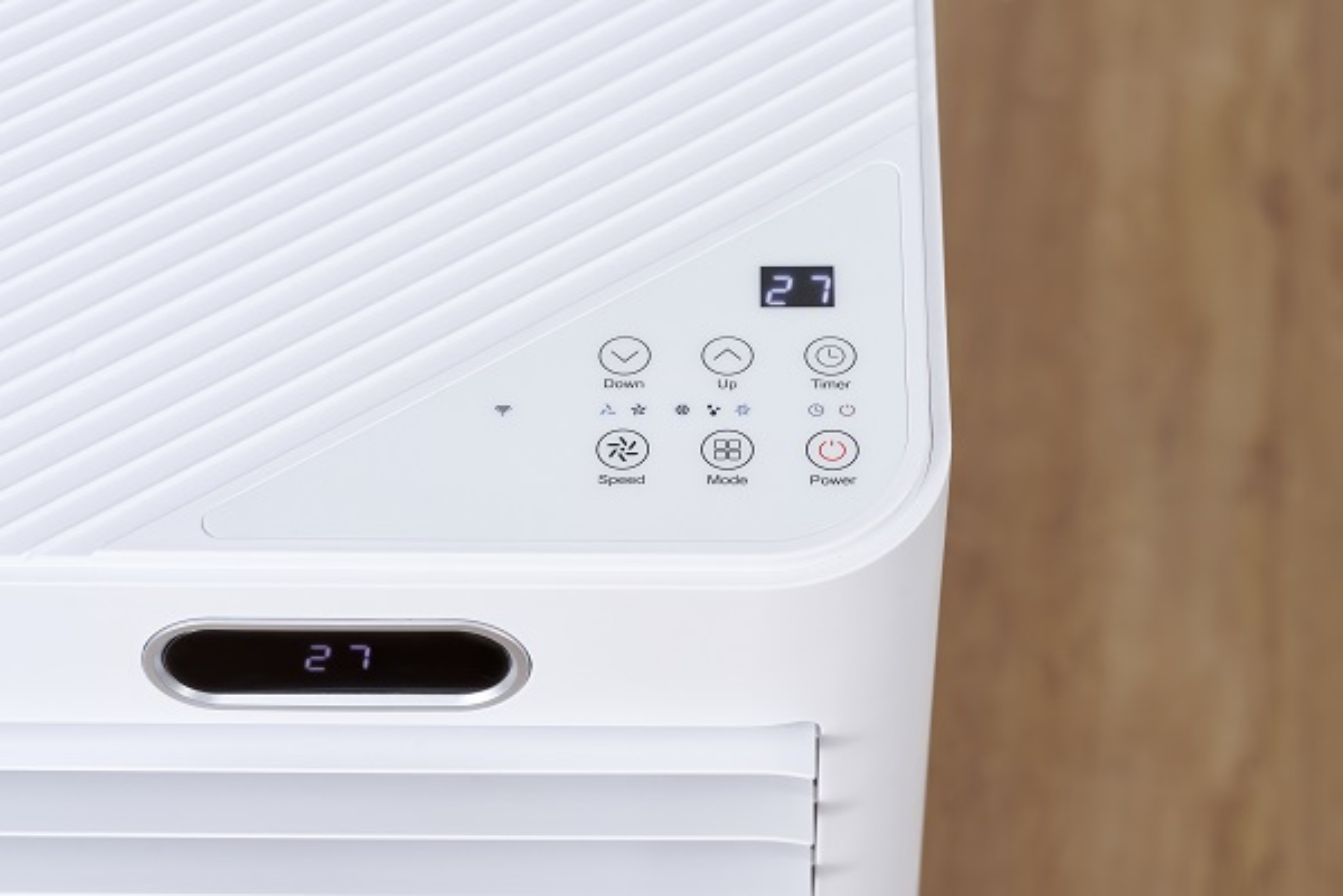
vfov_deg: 13.0
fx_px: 3917
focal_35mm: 105
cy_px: 448
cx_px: 672
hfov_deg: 19.5
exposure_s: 1/160
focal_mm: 105
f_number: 9
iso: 320
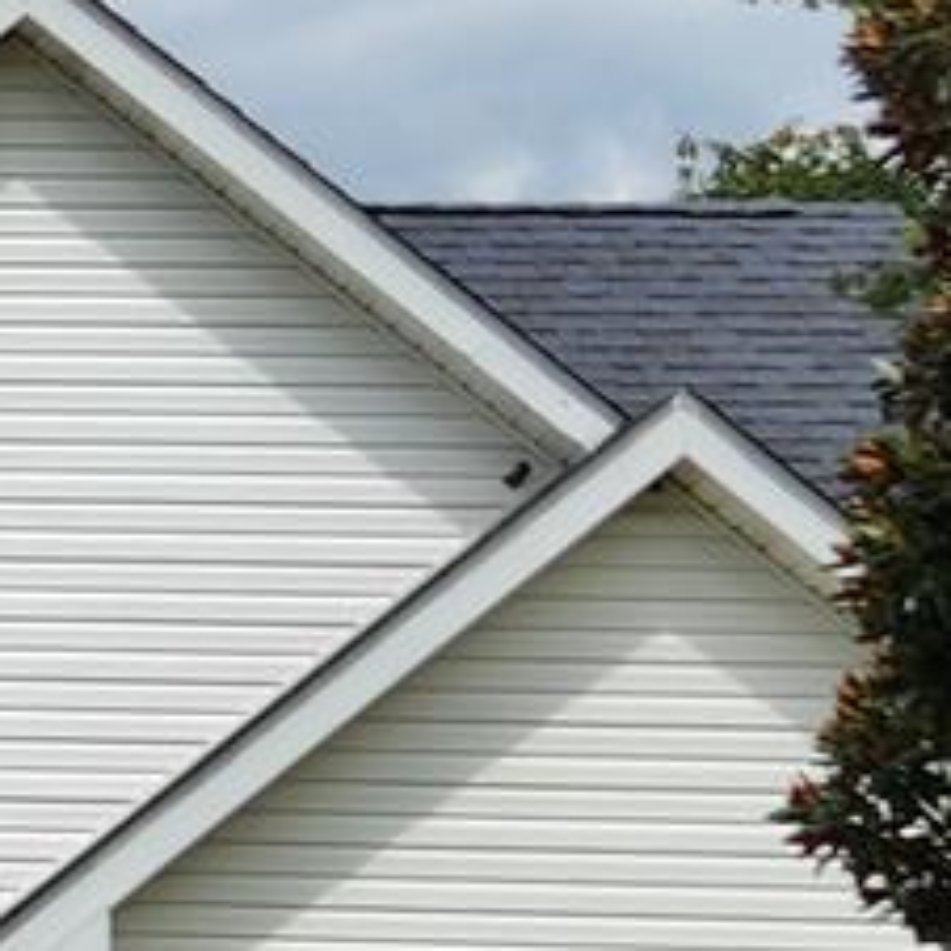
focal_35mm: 184
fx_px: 5719
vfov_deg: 9.5
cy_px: 497
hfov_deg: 8.6
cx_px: -1384
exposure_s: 1/2686
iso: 20
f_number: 1.8
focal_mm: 5.4
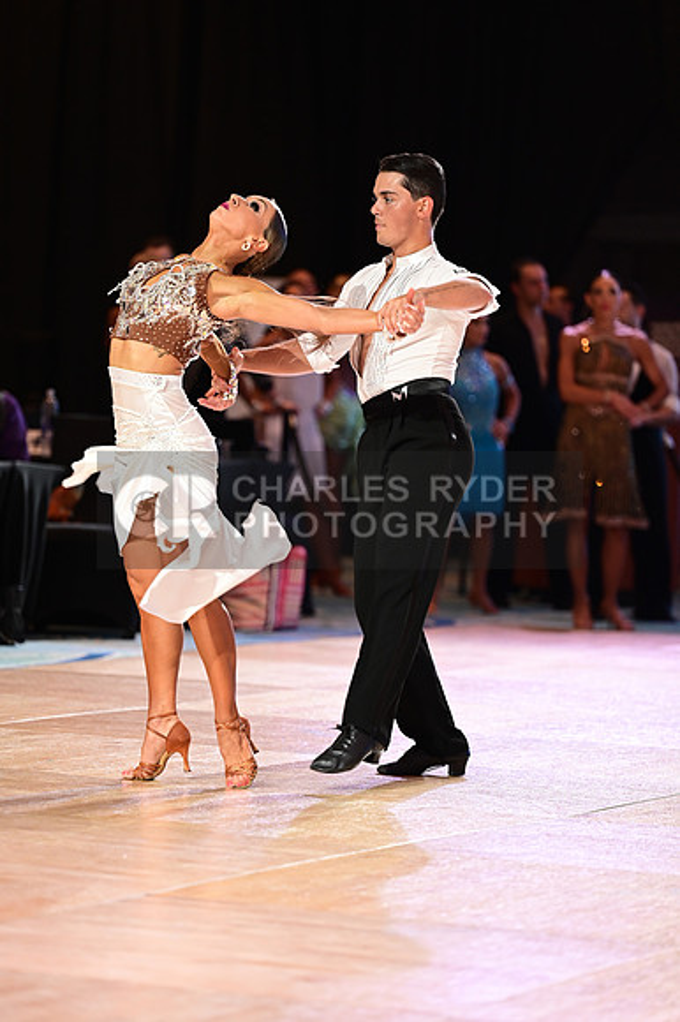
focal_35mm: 150
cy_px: 511
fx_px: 4255
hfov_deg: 9.1
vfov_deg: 13.7
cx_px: 340
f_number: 2.8
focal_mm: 150
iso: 2000
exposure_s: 1/320
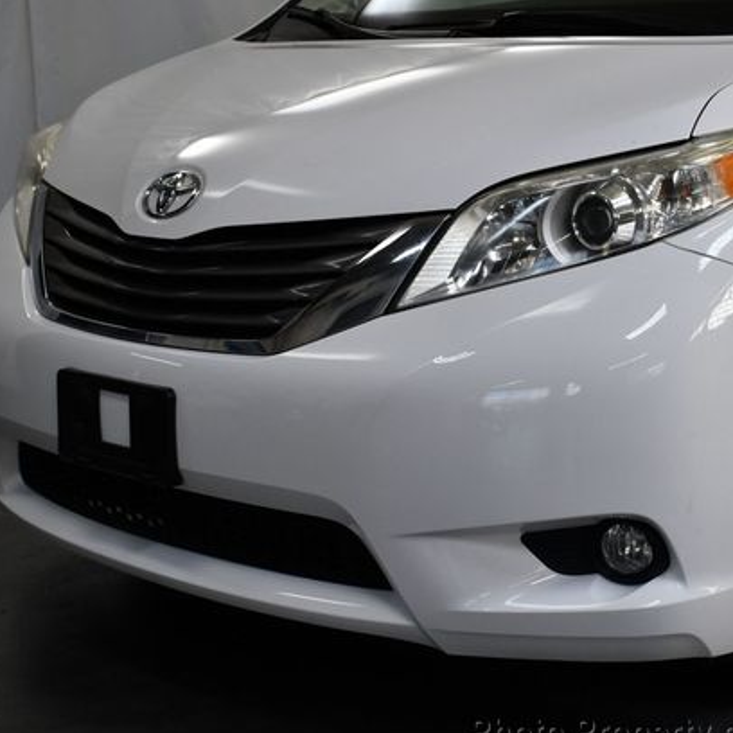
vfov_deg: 24.0
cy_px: 381
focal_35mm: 72
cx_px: 447
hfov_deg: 23.9
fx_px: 1725
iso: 400
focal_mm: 27
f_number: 5
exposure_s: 1/250
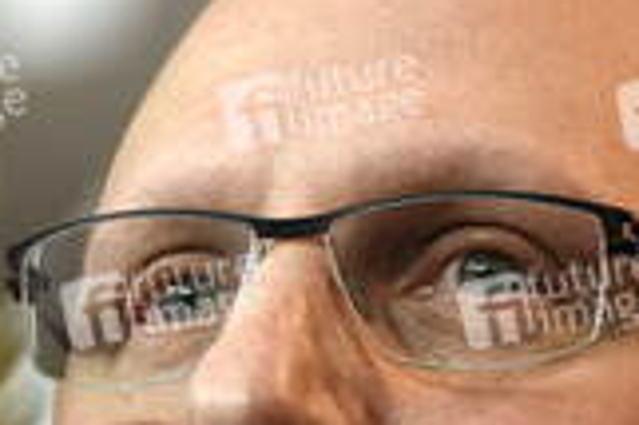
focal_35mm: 839
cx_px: 216
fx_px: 14877
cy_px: 401
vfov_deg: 1.6
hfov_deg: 2.5
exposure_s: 1/320
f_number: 3.2
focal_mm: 200
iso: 800
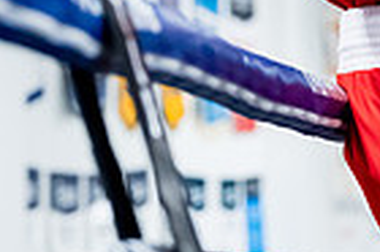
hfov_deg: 9.3
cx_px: 524
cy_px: 9
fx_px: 2277
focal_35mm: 216
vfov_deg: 6.3
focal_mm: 52
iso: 4000
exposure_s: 1/800
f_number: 2.2
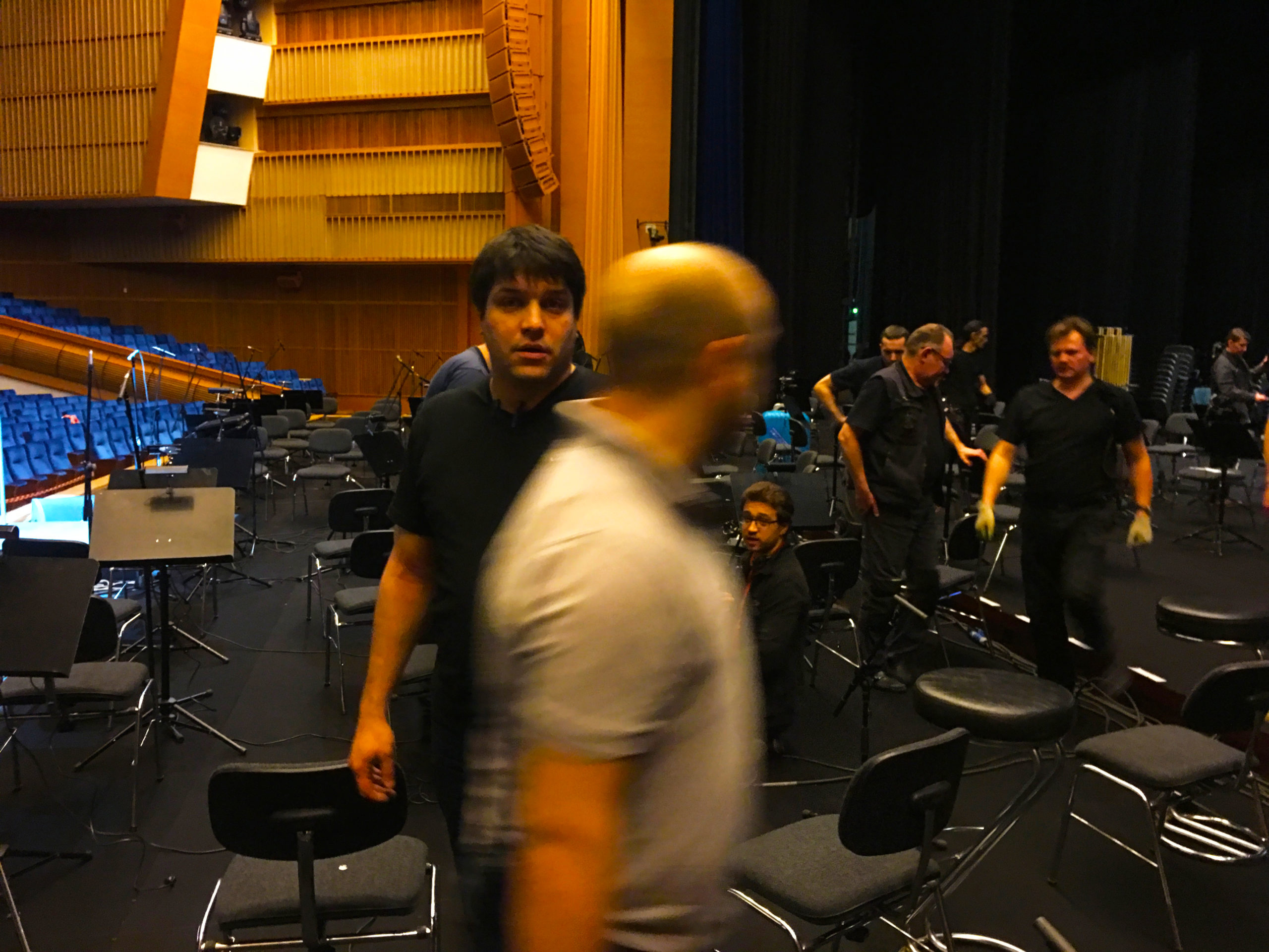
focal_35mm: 29
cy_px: 476
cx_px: 634
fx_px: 1063
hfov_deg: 61.7
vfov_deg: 48.2
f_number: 2.2
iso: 125
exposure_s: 1/4
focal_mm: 4.15
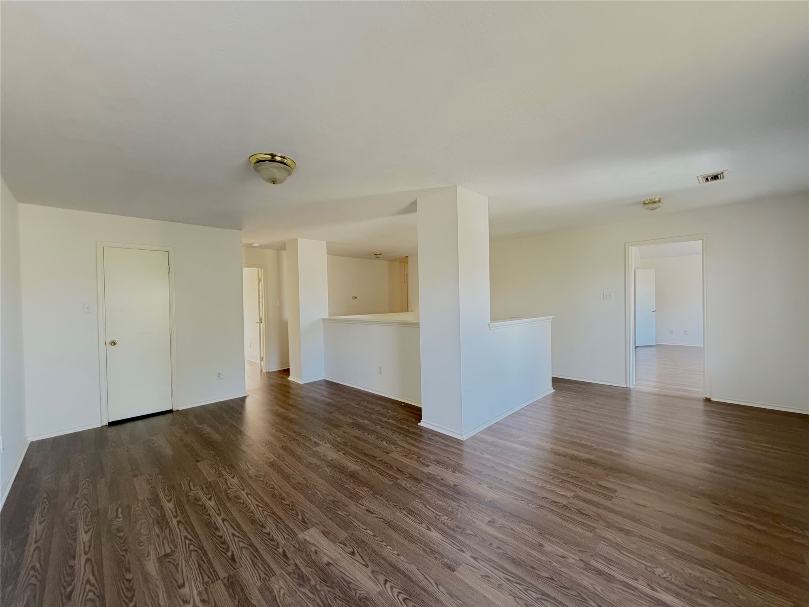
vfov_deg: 85.7
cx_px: 404
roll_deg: +1.3
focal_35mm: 14
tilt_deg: -0.2
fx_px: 327
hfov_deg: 102.1
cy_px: 304
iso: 500
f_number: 2.2
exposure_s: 1/60
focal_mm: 2.22
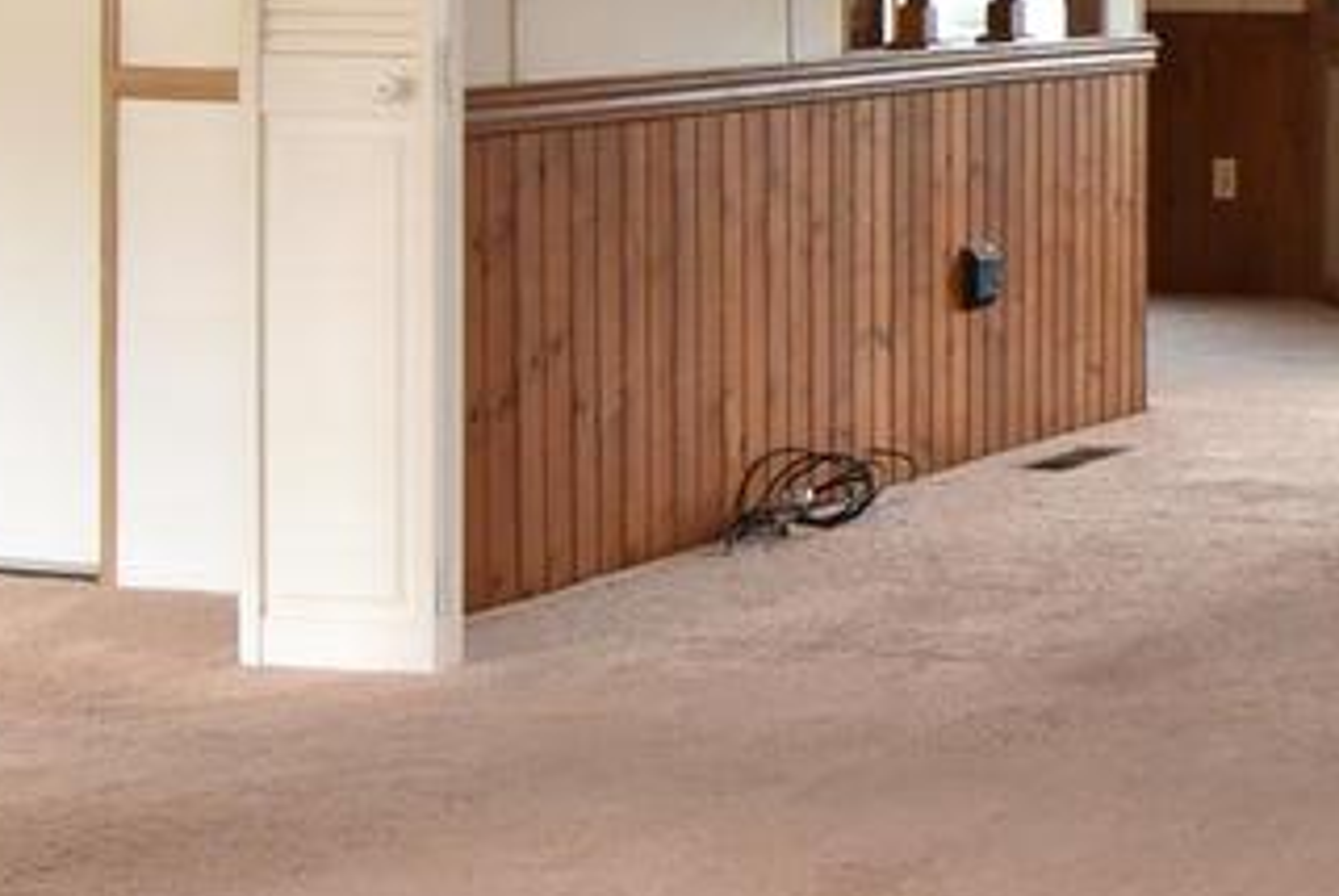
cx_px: 1879
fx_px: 3015
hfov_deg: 21.8
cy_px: -75
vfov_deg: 16.4
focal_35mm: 81
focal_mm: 12
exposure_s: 1/60
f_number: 6.3
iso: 800
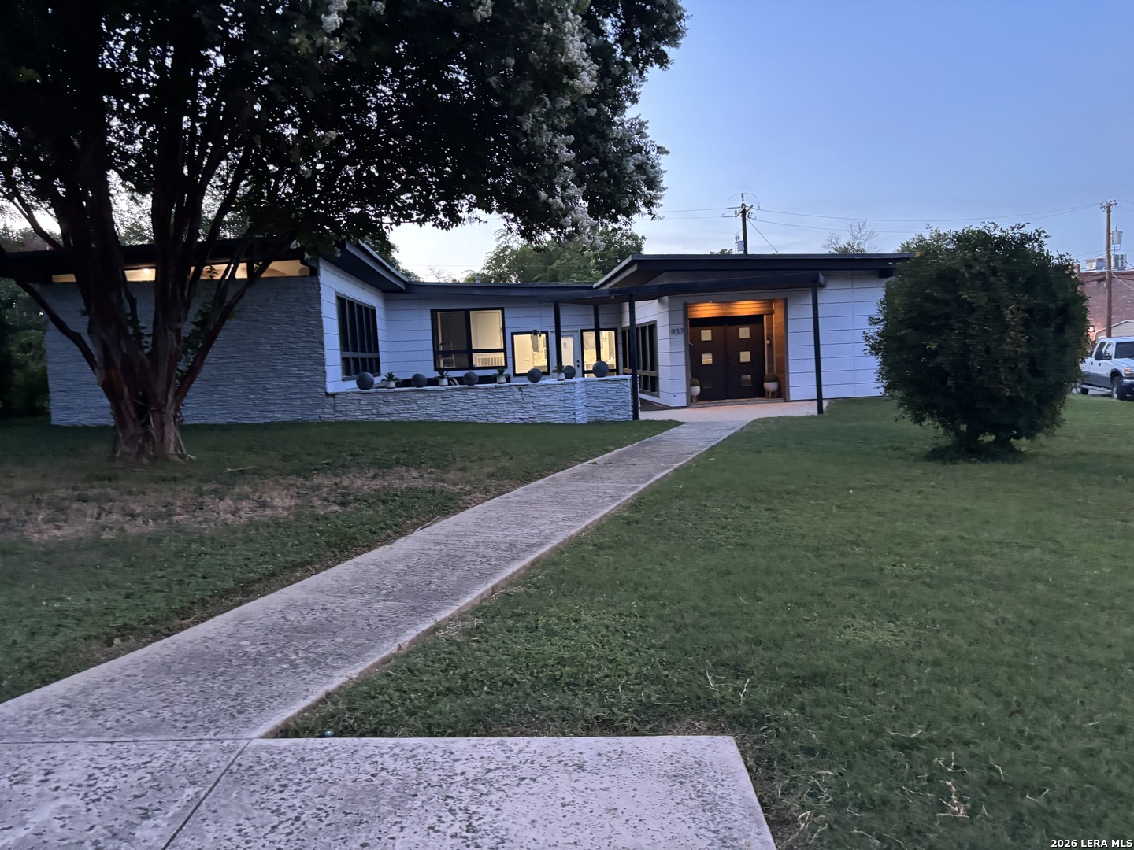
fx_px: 852
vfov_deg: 53.1
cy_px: 425
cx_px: 567
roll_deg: +1.6
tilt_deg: -5.4
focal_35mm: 26
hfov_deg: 67.3
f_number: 1.6
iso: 640
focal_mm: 5.96
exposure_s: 1/32
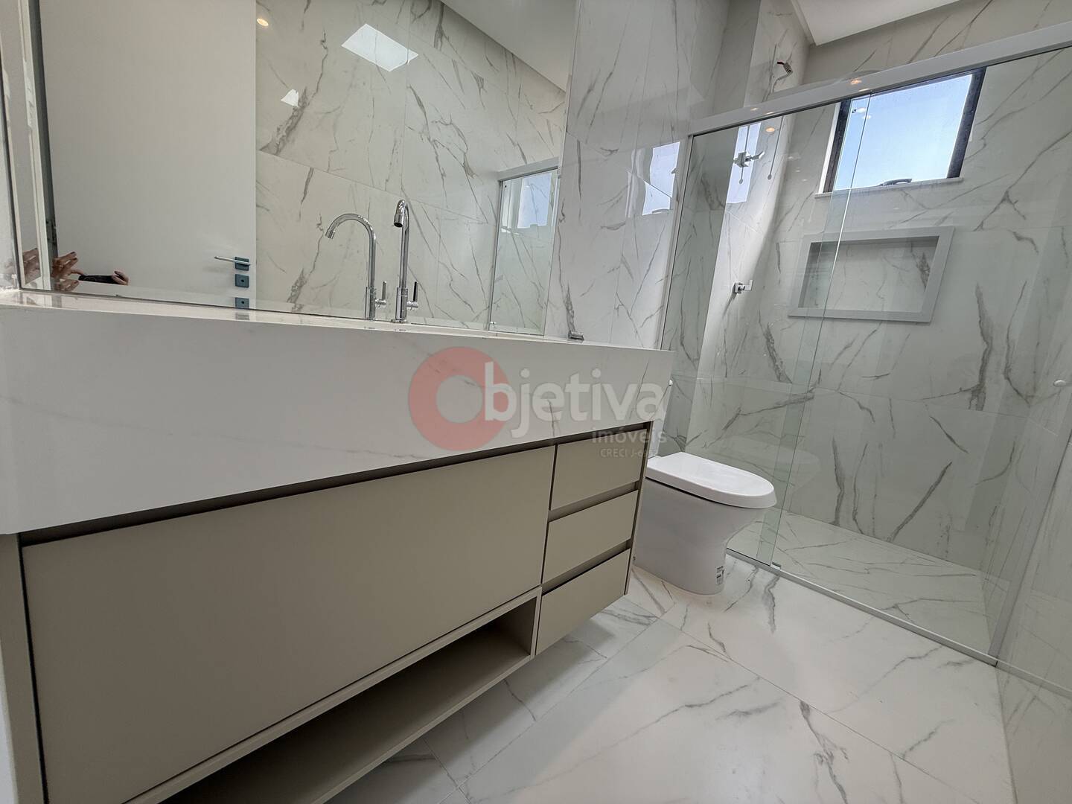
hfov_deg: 102.1
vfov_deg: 85.7
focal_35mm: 14
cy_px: 402
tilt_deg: -9.8
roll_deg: -6.4
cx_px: 536
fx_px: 434
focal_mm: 2.22
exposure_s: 1/120
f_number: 2.2
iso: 64
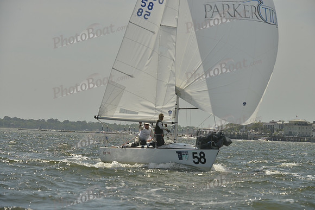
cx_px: 158
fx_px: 1750
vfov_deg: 6.9
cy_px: 105
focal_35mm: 200
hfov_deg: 10.3
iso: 280
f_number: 10
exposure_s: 1/1250
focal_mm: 200
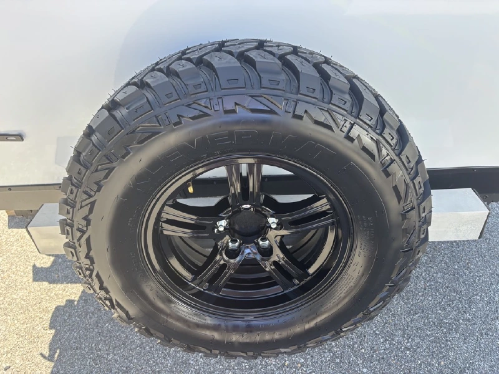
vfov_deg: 53.1
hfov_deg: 67.3
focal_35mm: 26
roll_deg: +0.7
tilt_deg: -34.6
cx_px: 250
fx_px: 375
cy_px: 187
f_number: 1.6
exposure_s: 1/316
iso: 50
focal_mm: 5.96
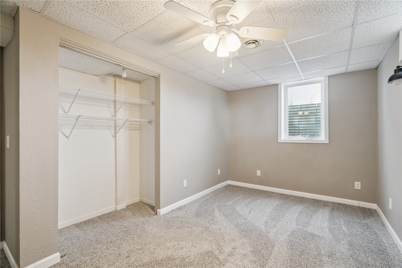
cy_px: 134
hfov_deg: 96.7
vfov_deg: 73.7
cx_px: 201
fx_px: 179
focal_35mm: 16
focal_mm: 16
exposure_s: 1/2.5
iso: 400
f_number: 10
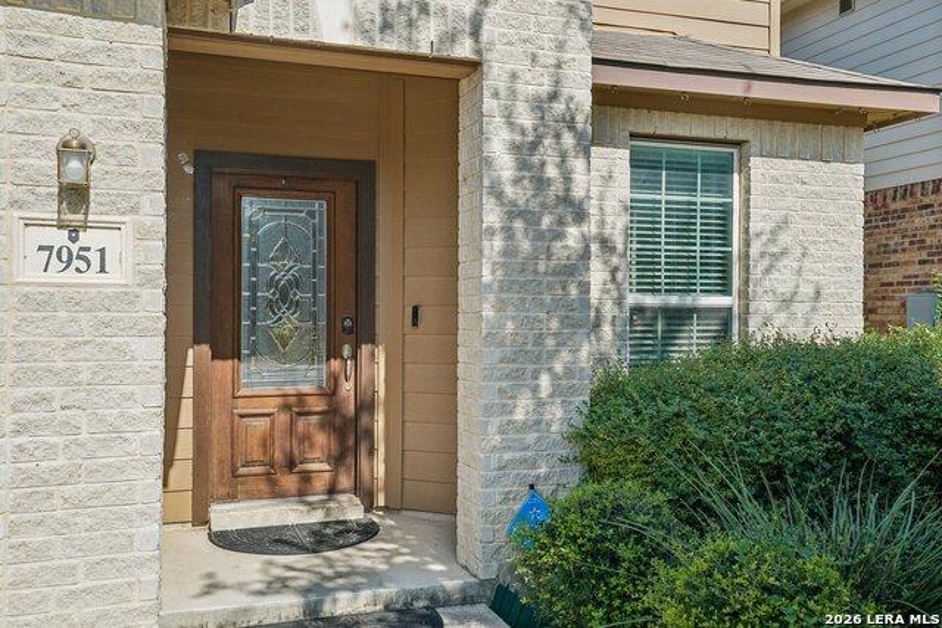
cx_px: 471
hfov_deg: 54.4
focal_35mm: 35
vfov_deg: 37.9
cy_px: 314
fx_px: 916
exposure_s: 1/200
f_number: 8
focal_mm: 35
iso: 200
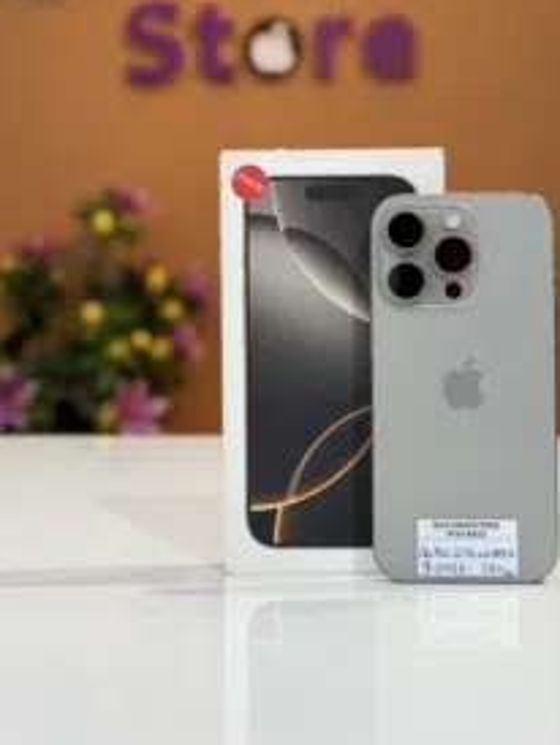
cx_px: 364
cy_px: 275
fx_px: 1508
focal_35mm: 70
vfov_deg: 27.6
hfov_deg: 21.0
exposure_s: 1/663
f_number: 1.78
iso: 64
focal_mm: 6.76
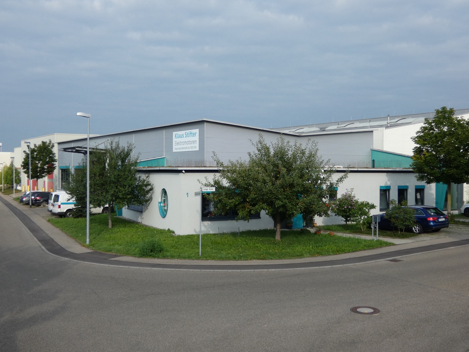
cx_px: 234
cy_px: 176
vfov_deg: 36.8
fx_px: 528
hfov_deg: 47.9
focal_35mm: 39
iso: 80
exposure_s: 1/640
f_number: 3.6
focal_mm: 7.1
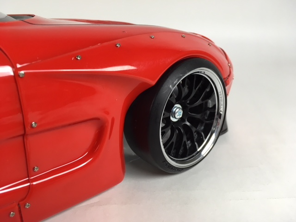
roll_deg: -0.9
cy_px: 111
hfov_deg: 61.7
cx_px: 148
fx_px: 248
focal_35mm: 29
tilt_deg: -21.7
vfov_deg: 48.2
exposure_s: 1/30
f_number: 2.2
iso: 25
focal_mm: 4.15
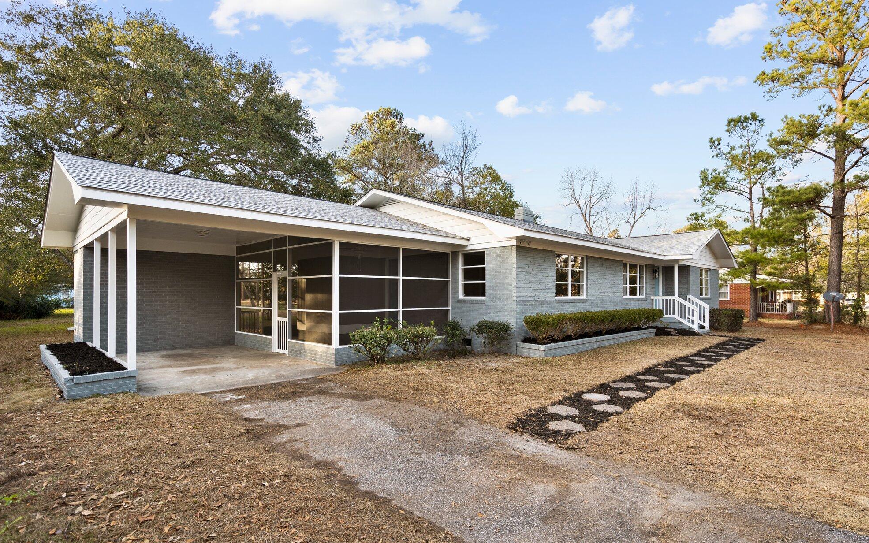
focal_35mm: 18
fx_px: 426
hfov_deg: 91.1
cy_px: 294
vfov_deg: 64.9
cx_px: 434
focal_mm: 17
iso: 200
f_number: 4
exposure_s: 1/250
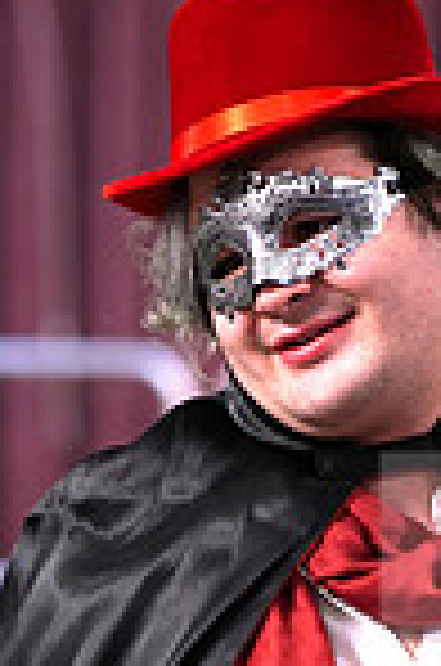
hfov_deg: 5.3
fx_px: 4781
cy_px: 734
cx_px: 310
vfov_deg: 7.9
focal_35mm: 259
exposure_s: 1/100
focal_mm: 85
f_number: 1.8
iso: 2500
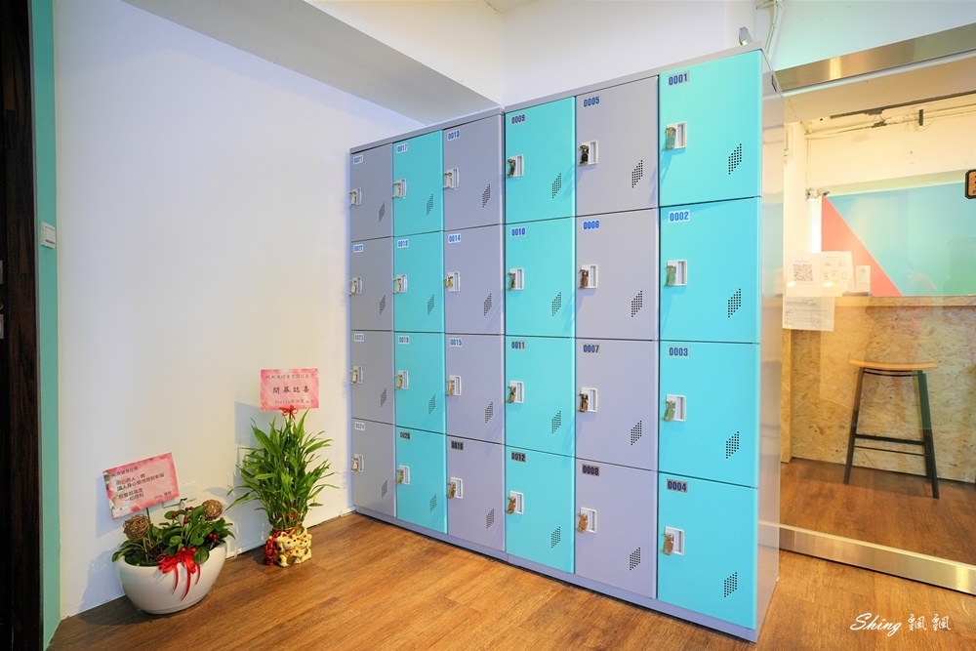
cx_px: 488
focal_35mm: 20
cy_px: 326
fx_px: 542
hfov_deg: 84.0
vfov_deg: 61.9
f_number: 3.5
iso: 800
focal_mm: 20
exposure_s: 1/30
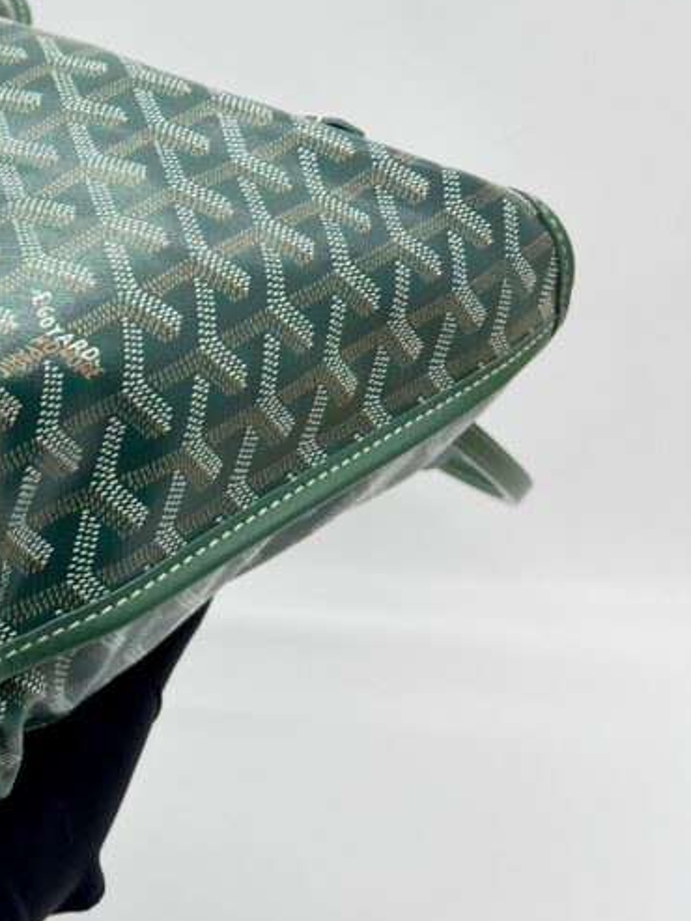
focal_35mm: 54
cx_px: -17
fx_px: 1437
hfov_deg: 25.6
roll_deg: +0.7
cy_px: 275
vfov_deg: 35.0
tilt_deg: -20.1
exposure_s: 1/115
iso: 32
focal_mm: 5.7
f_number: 1.5
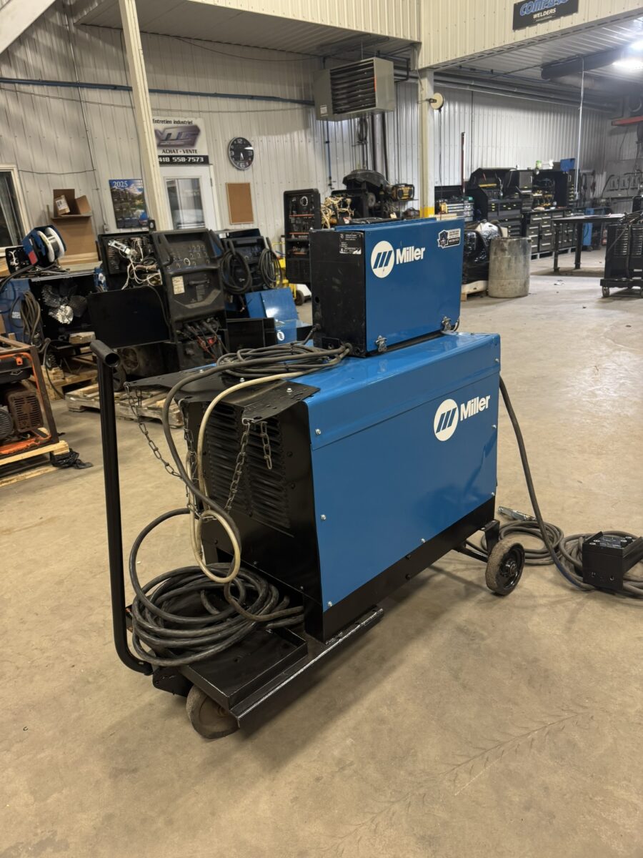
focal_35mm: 24
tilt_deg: -18.6
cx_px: 322
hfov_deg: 56.8
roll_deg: +4.4
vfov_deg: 71.6
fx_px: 594
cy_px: 429
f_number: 1.78
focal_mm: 6.76
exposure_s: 1/60
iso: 200
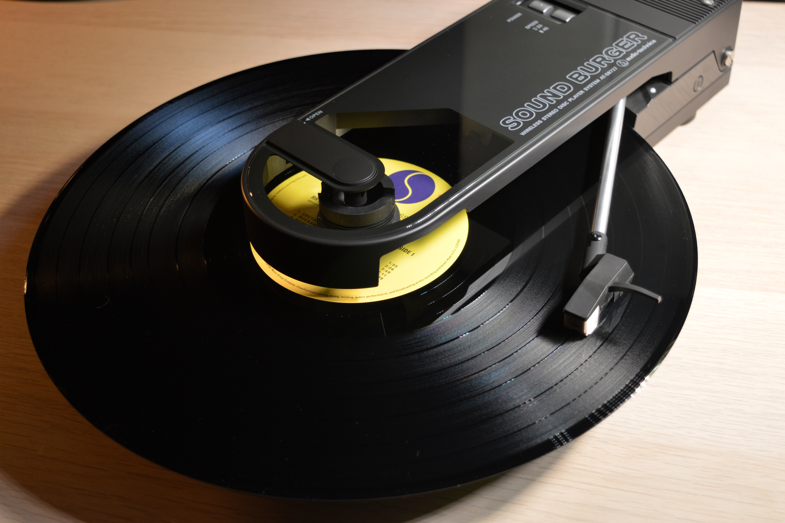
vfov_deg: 25.1
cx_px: 392
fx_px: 1177
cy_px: 262
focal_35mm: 54
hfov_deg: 36.9
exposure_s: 1/30
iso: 400
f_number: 4.8
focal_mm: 36
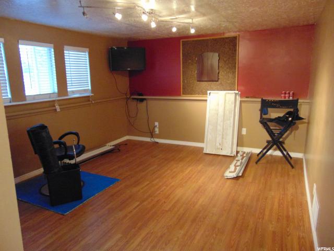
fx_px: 241
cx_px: 167
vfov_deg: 54.9
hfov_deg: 69.4
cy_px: 126
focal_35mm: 25
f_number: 3
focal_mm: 4.5
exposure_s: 1/20
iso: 500
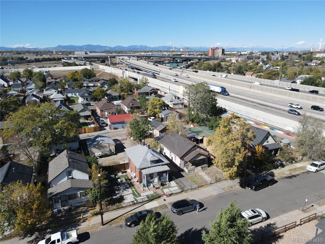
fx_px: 225
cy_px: 122
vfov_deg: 56.8
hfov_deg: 71.6
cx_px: 162
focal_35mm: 24
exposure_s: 1/640
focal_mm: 4.5
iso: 100
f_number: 2.8
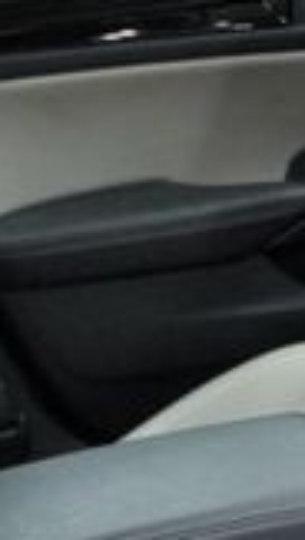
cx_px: 789
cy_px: 411
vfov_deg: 19.1
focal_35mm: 111
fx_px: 1592
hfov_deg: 9.5
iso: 1600
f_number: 3.5
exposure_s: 1/50
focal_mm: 18
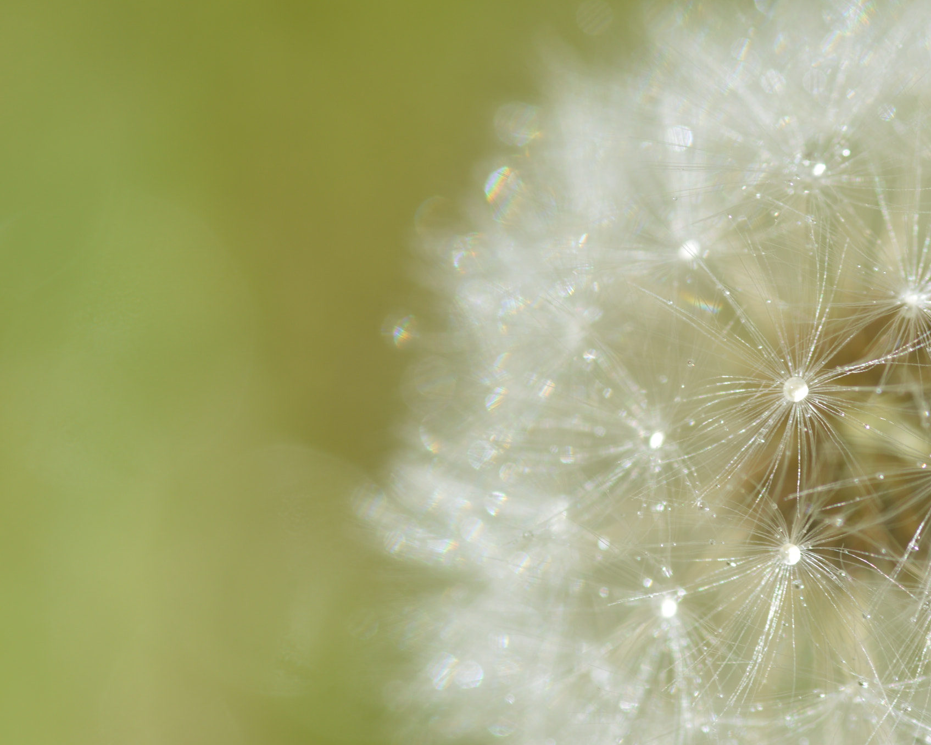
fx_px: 4216
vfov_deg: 10.1
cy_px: 374
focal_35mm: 153
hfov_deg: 12.6
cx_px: 501
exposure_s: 1/320
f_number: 8
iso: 100
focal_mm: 90
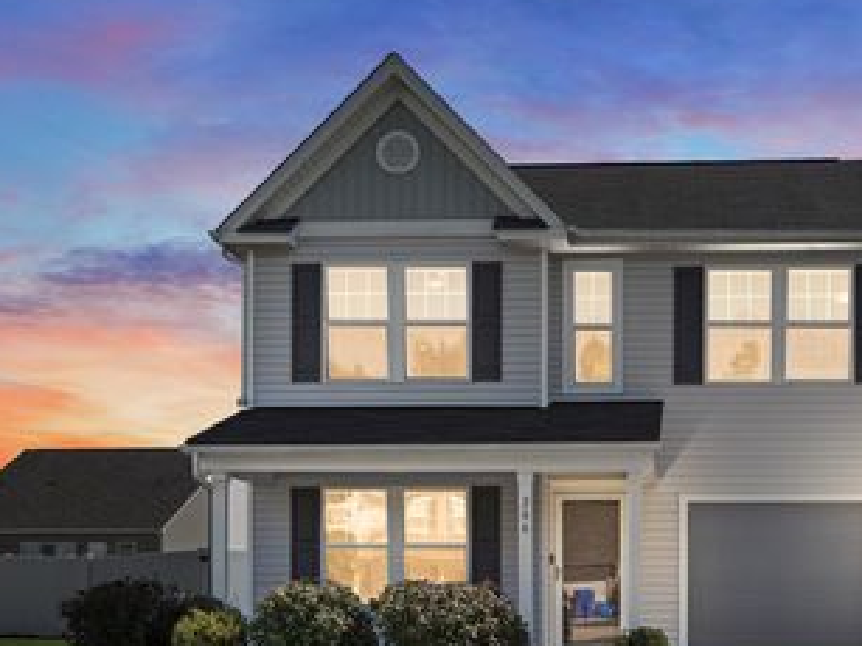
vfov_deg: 30.7
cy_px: 426
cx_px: 629
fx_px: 1170
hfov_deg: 39.5
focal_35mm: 47
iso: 100
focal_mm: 20
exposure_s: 1/800
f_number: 4
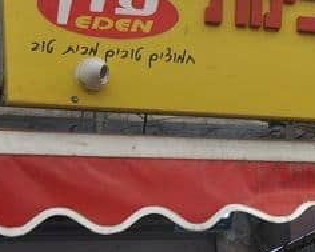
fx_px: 1222
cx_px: 574
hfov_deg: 13.2
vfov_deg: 11.7
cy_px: 219
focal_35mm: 131
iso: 200
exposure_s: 1/50
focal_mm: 22
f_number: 7.1
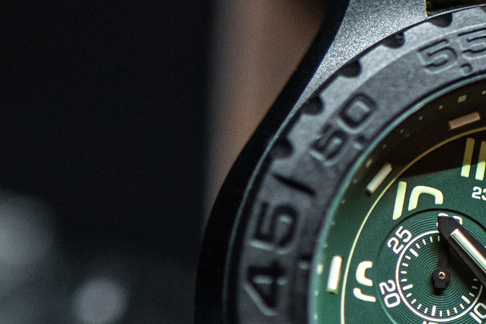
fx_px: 5941
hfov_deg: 4.7
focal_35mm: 440
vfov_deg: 3.1
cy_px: 383
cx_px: 285
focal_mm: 105
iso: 1250
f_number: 3.2
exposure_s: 1/125
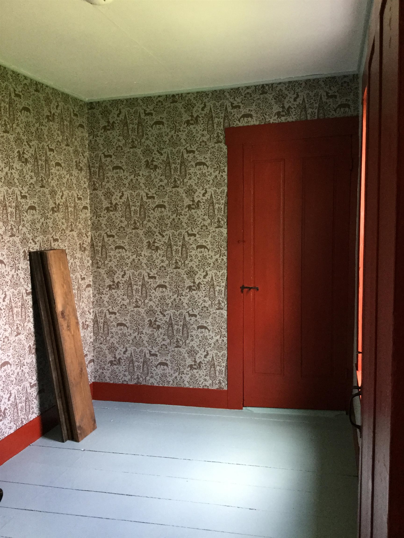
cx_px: 202
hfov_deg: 45.4
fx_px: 482
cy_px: 269
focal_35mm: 31
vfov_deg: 58.4
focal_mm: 3.3
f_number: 2.4
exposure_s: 1/30
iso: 160
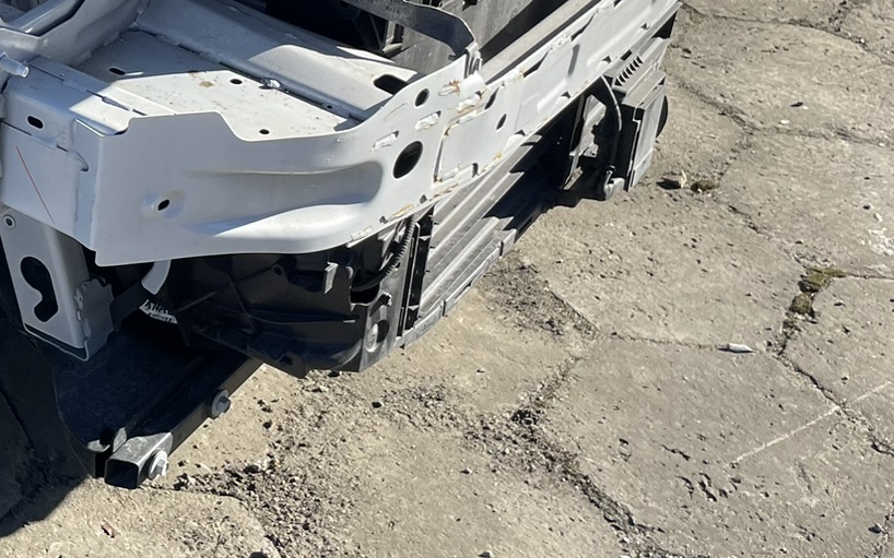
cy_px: -28
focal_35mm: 69
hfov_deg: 27.9
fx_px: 1681
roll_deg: -0.1
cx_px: -9
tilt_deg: -25.7
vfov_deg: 18.3
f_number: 1.6
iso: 32
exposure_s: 1/2353
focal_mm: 4.2
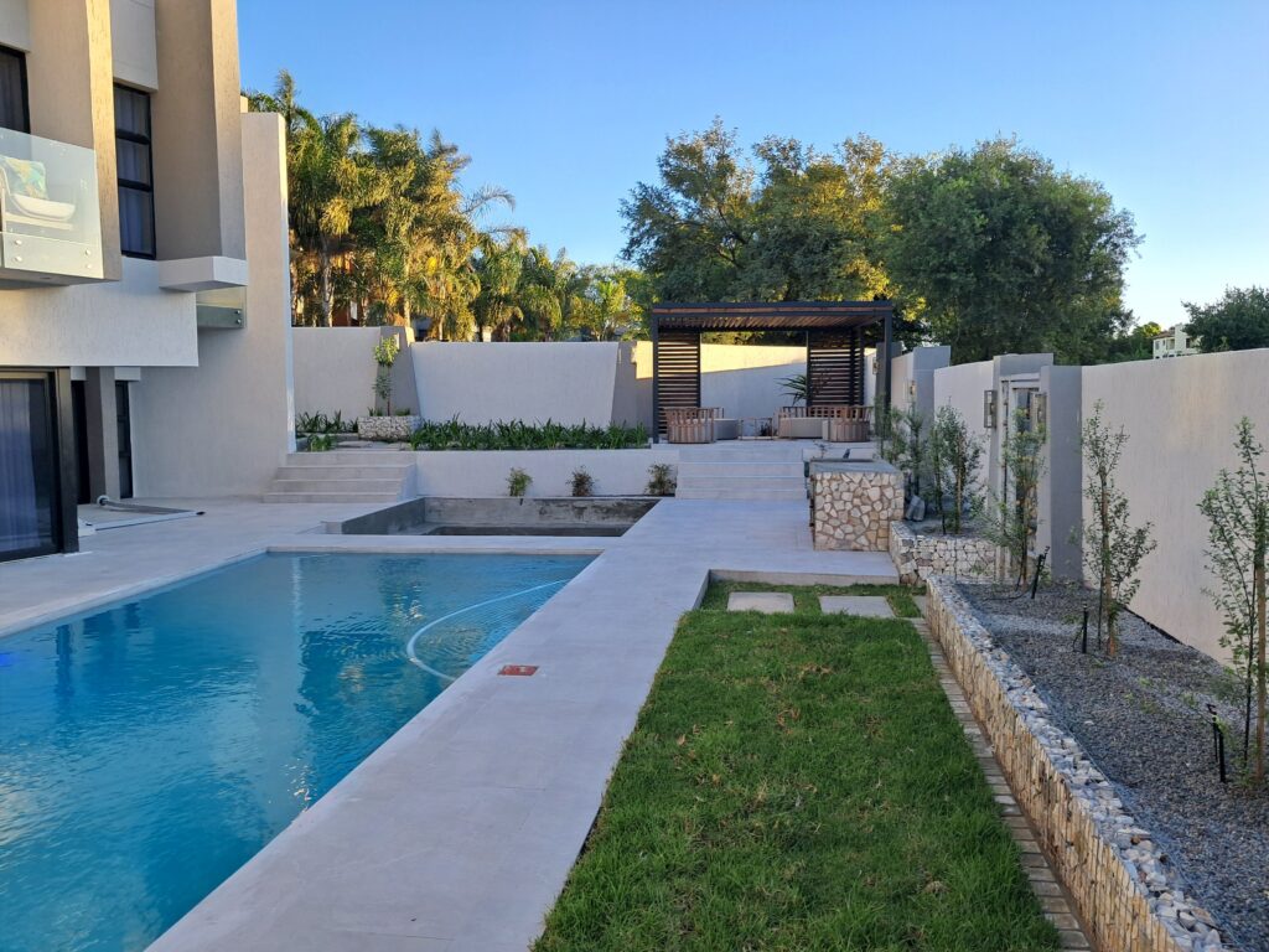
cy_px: 476
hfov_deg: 65.3
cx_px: 634
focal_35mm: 27
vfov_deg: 51.4
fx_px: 990
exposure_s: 1/148
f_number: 1.8
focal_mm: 4
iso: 50
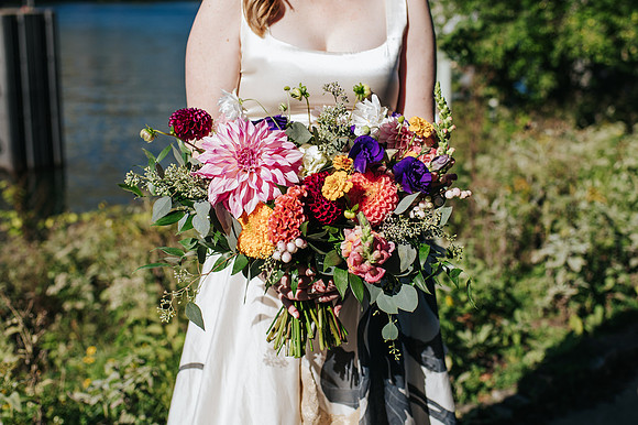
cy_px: 184
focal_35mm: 45
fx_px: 801
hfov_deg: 43.4
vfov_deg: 29.7
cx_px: 314
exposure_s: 1/1250
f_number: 3.2
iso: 100
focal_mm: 35
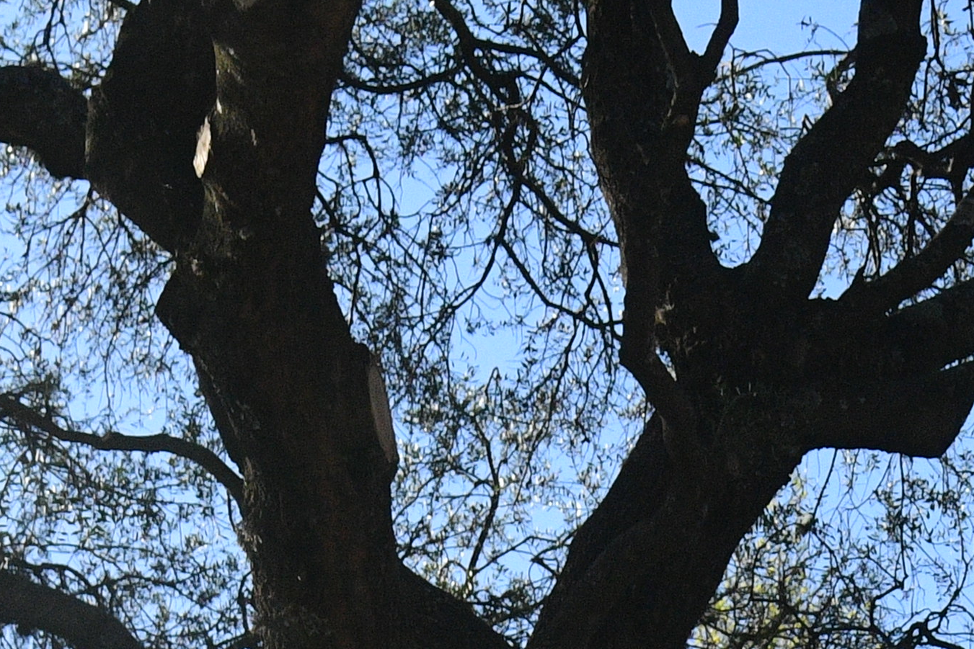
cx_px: 804
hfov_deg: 12.4
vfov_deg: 8.3
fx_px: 4464
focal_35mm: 165
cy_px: 545
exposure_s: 1/5000
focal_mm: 27
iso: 1600
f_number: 5
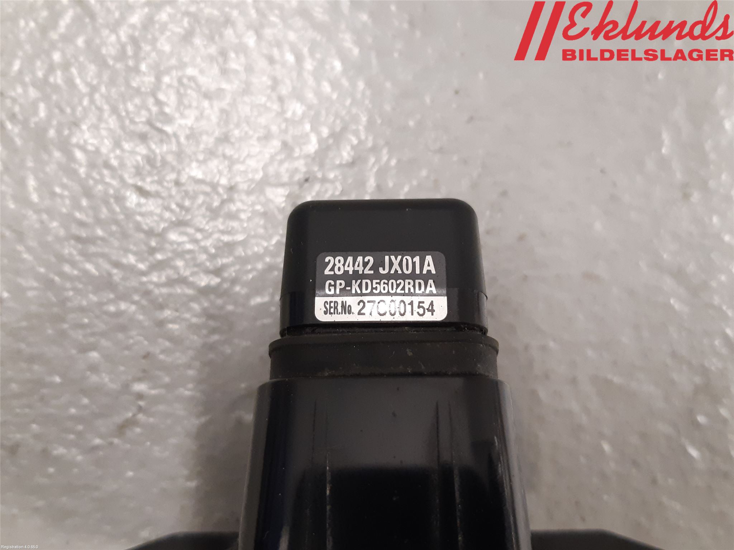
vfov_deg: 53.1
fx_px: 551
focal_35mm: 26
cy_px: 275
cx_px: 367
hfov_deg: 67.3
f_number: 1.7
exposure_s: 1/33
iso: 250
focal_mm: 3.93
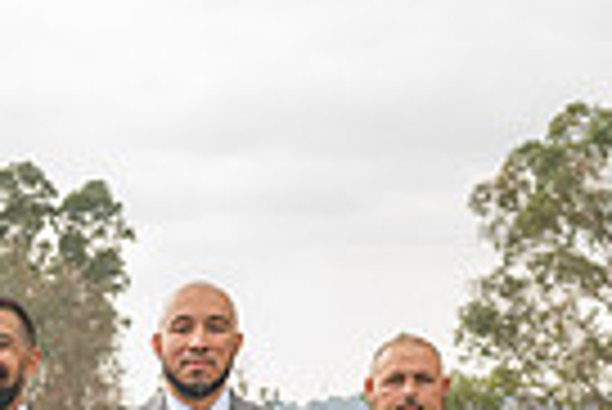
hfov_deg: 14.2
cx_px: -352
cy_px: 686
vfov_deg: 9.9
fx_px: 2263
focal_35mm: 133
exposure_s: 1/200
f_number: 6.3
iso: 200
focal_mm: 29
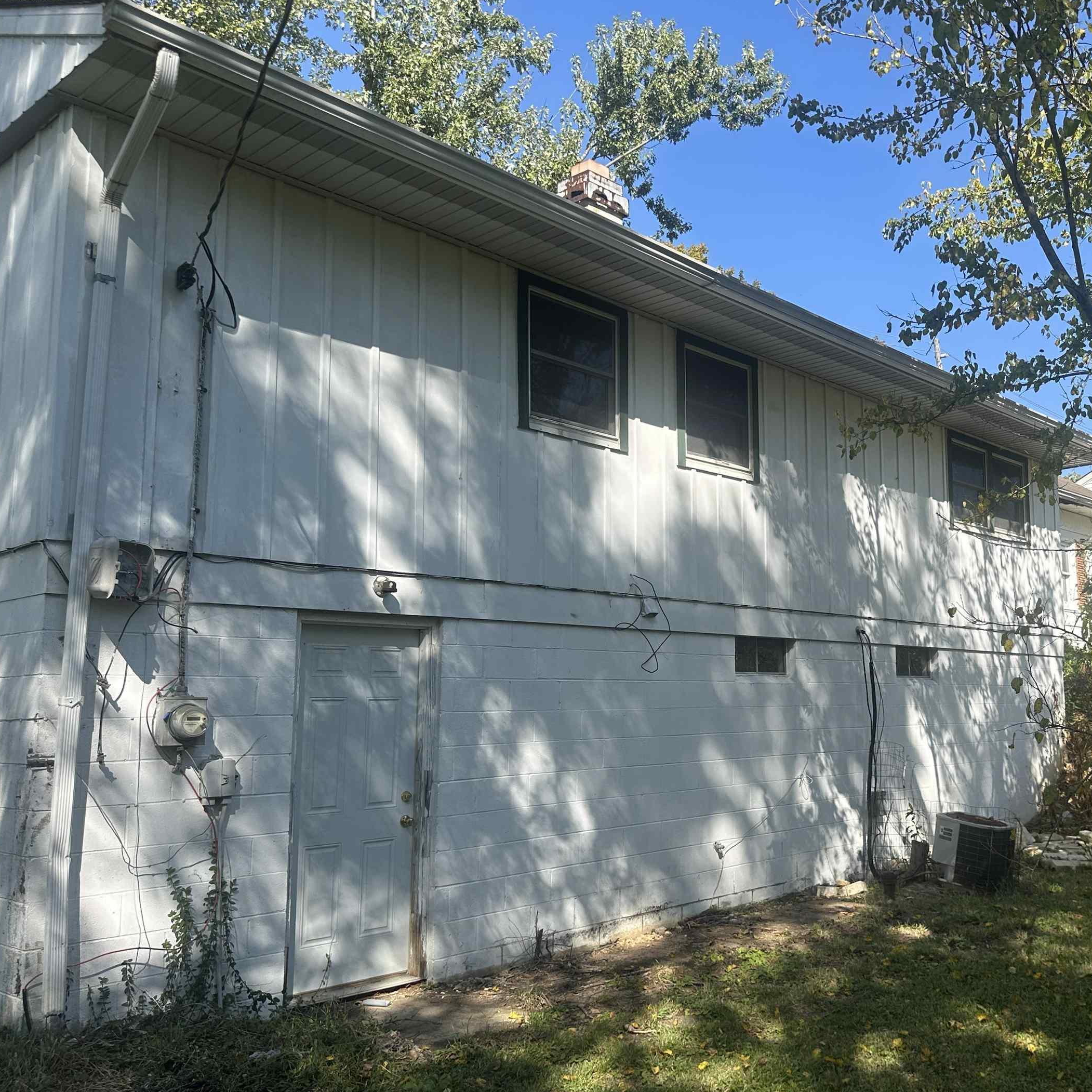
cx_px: 750
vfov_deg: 52.5
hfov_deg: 51.3
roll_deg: +0.2
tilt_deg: +6.9
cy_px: 580
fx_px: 1106
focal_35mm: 31
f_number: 1.78
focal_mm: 6.86
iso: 80
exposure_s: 1/2028
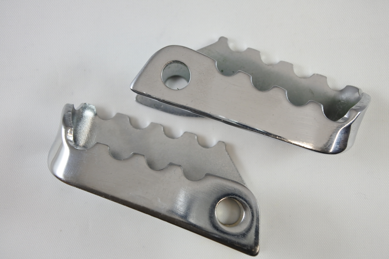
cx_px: 194
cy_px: 130
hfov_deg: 33.4
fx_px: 648
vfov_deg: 22.6
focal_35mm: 60
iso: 400
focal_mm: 22.3
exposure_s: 1/125
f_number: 4.8
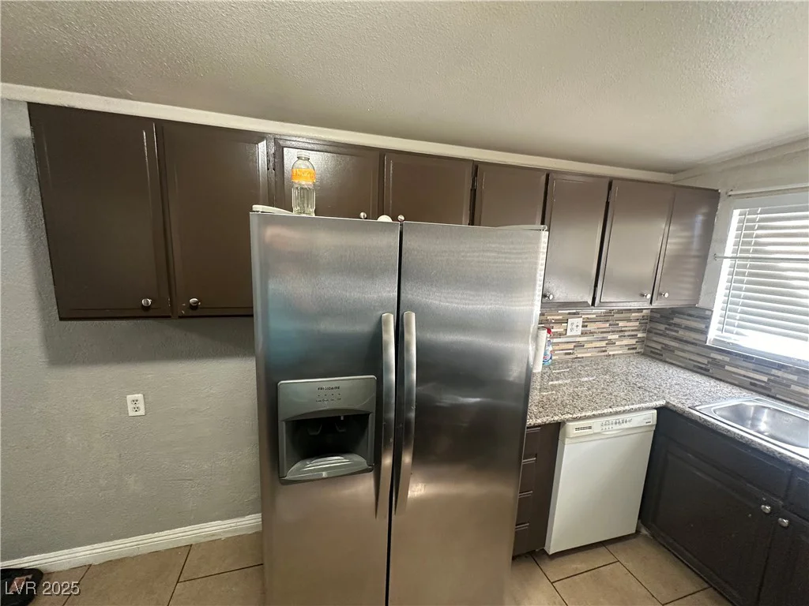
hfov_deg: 102.1
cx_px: 404
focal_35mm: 14
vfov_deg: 85.7
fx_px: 327
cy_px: 303
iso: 320
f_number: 2.2
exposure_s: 1/60
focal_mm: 2.22
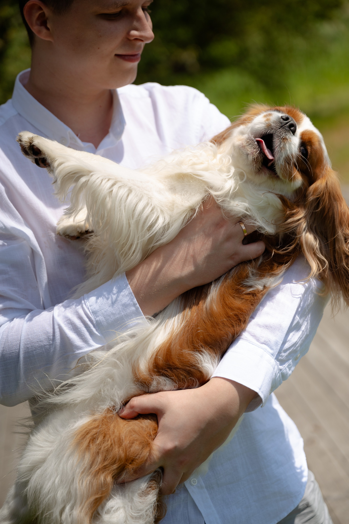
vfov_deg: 28.9
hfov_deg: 19.4
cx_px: 174
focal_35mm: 70
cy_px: 262
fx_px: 1019
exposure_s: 1/8000
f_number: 2.8
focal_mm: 70
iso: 250
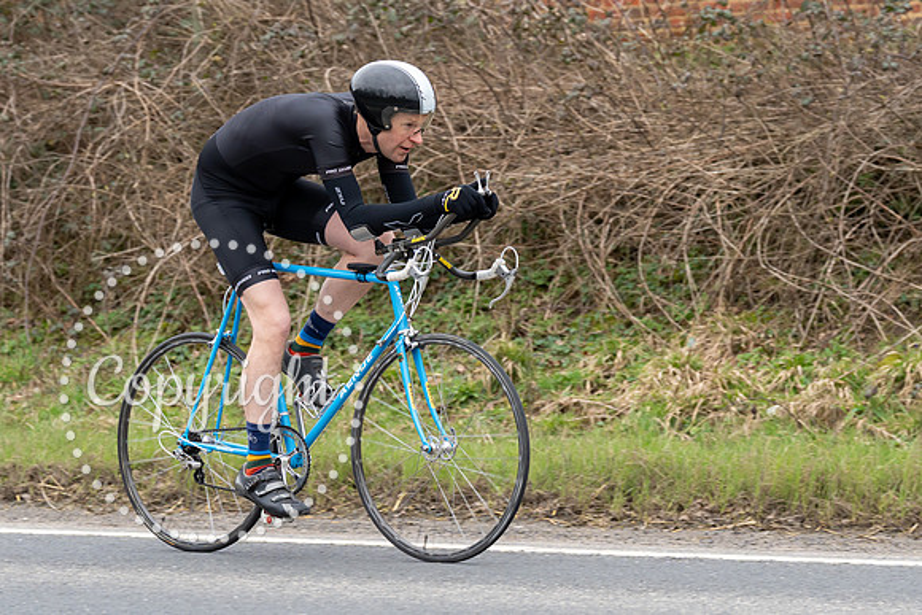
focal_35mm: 163
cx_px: 415
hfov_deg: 12.6
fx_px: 4181
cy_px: 186
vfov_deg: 8.4
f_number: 5
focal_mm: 108
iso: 1000
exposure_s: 1/1000
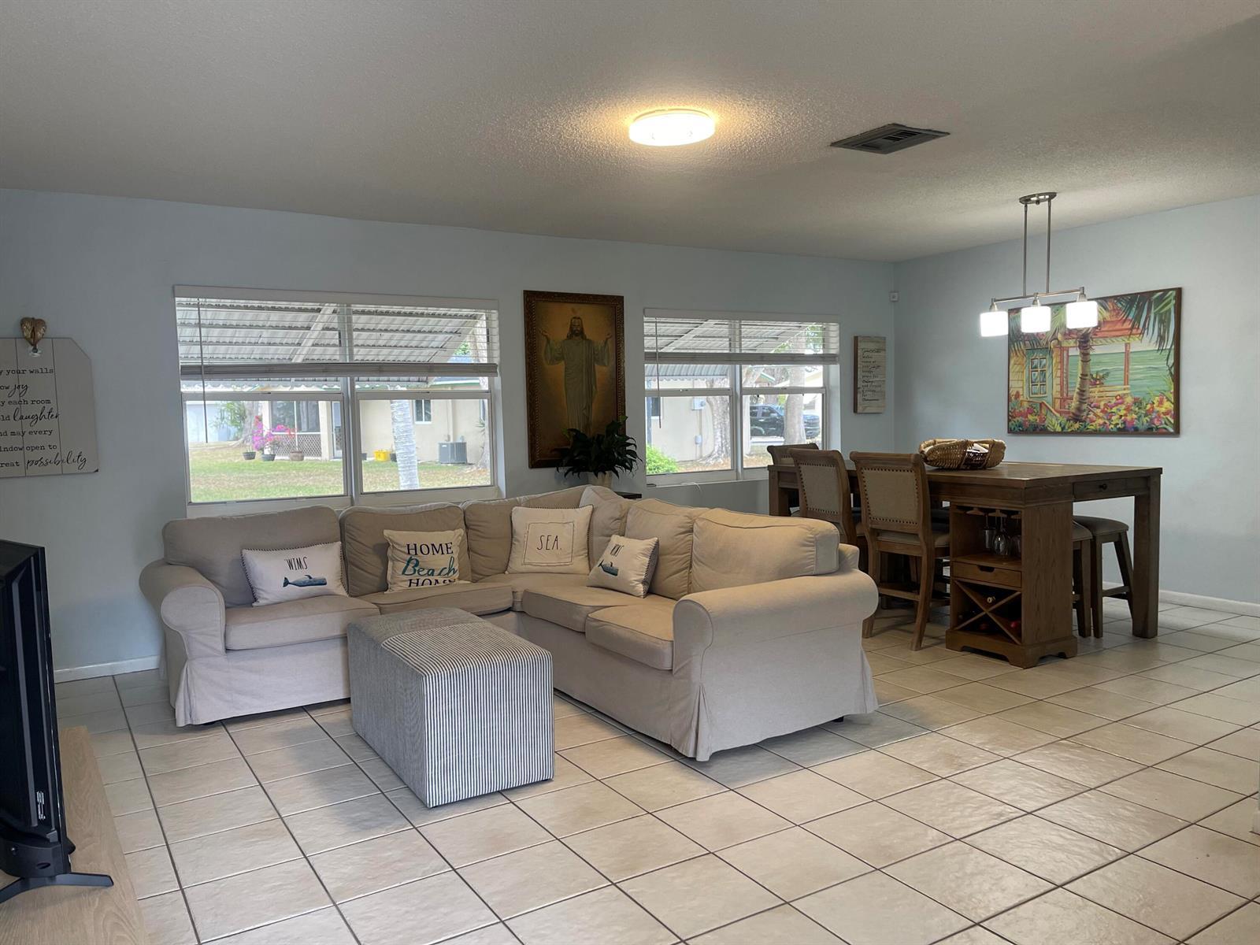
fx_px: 910
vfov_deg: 54.9
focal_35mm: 25
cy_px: 472
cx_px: 630
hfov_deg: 69.4
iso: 125
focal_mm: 5.1
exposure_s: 1/120
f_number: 1.6
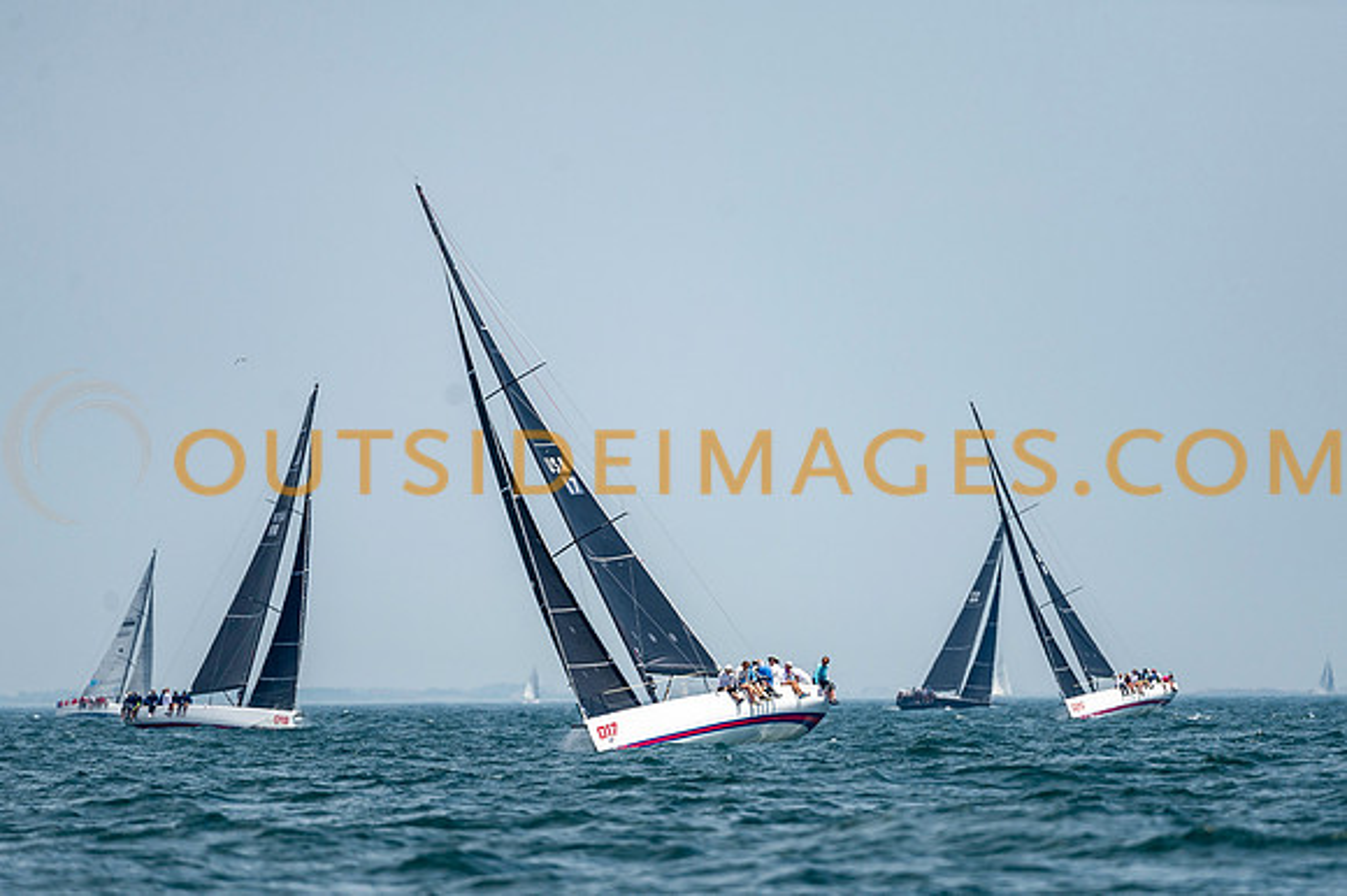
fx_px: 17011
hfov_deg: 4.5
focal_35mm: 455
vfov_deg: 3.0
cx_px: 687
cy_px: 484
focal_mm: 400
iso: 400
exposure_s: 1/4000
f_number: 5
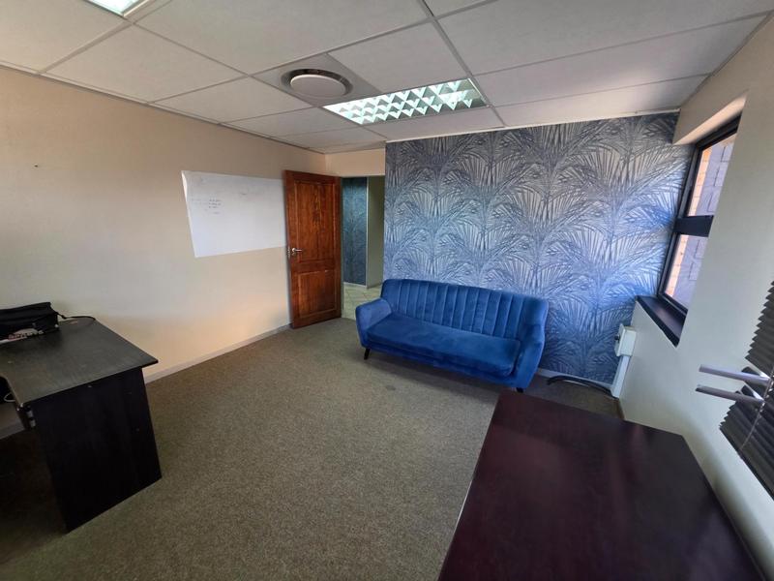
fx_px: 291
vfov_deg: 89.9
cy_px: 290
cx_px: 387
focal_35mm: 13
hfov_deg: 106.2
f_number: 1.9
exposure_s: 1/50
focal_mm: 2.2
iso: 250
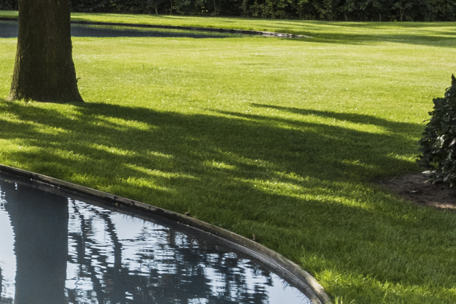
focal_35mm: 106
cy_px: -45
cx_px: -557
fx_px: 1343
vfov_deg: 12.7
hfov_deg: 14.5
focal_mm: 19
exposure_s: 1/125
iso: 250
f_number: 14
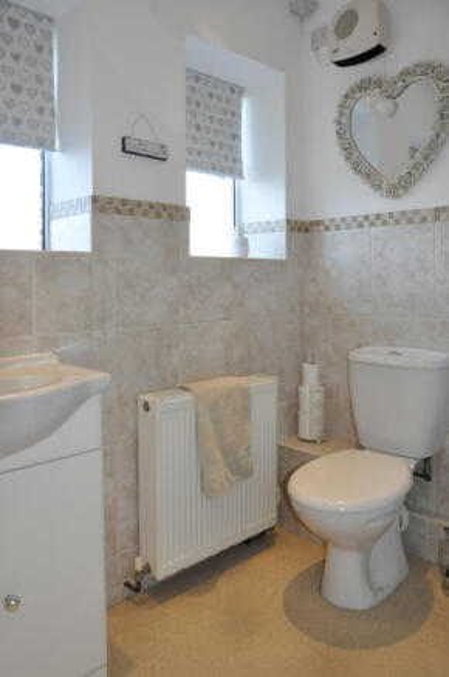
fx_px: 507
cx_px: 224
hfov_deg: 47.8
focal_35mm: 27
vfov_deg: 67.5
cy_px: 338
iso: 1250
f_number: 5
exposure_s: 1/200
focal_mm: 18
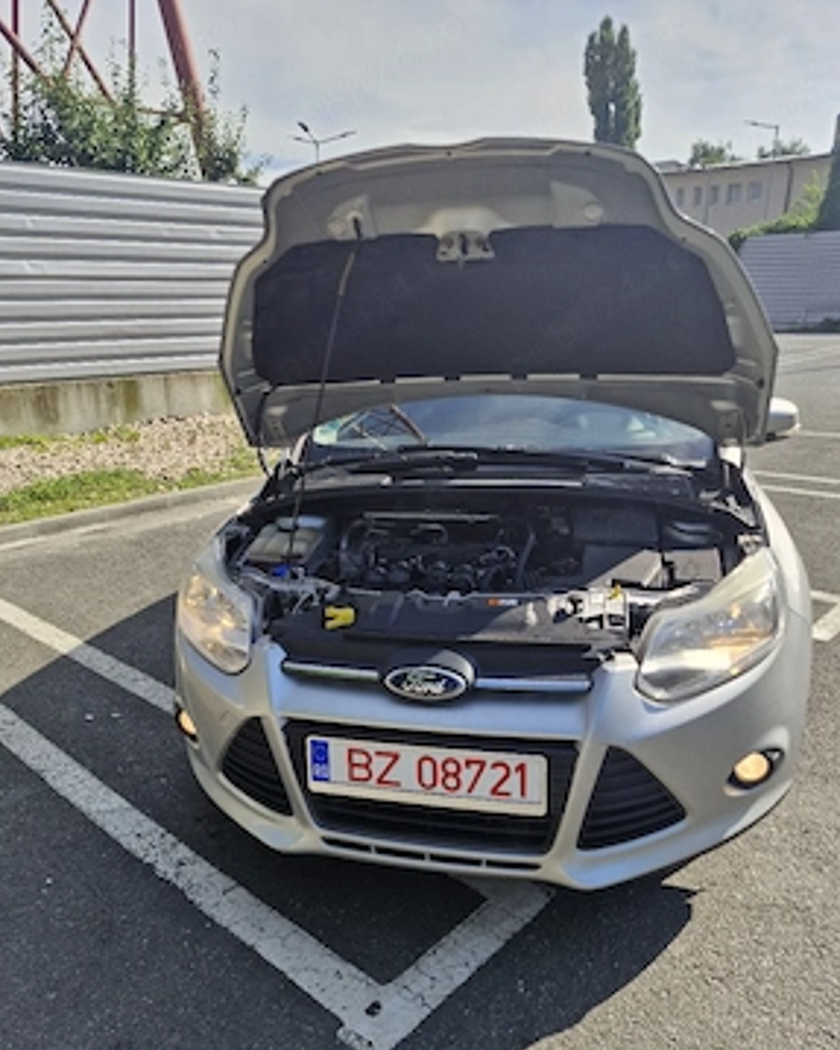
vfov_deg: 68.0
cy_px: 576
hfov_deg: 56.8
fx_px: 777
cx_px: 427
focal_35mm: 25
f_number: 1.8
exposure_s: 1/1429
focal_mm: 5.54
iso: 50
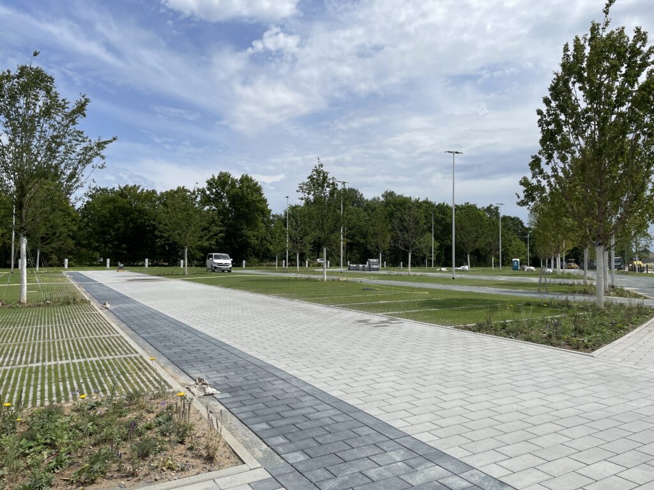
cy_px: 245
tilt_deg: +1.9
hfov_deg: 67.3
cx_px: 327
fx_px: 491
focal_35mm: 26
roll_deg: -0.6
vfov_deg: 53.1
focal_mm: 4.2
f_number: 1.6
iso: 32
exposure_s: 1/6494
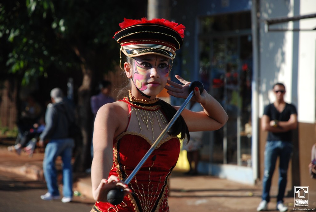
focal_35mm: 202
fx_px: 1780
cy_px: 106
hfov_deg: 10.1
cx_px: 158
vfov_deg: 6.8
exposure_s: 1/400
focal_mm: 135
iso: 200
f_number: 5.6
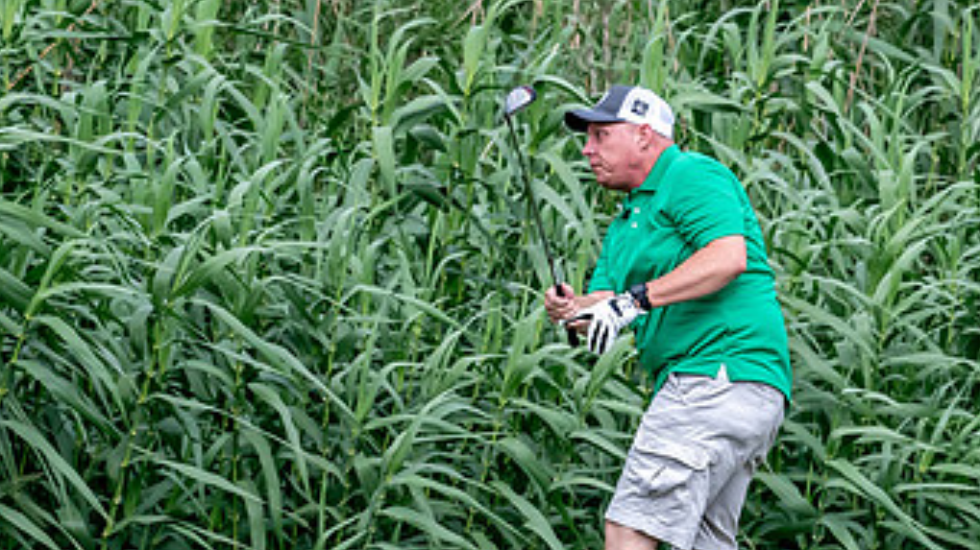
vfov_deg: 1.8
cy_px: 232
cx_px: 654
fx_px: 17431
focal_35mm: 671
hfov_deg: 3.2
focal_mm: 250
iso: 1250
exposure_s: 1/2000
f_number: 5.6
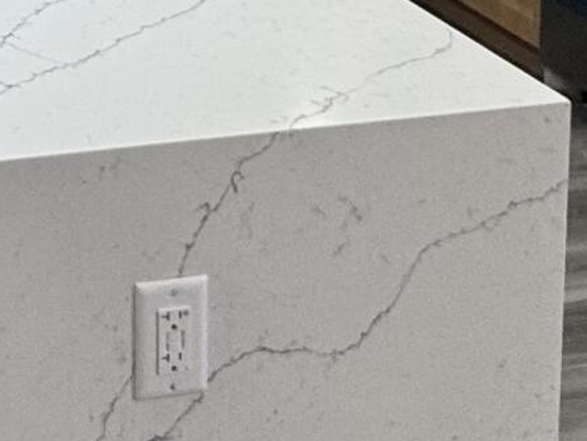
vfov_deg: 13.3
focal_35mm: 95
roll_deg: -2.0
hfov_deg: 19.1
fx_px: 1612
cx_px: -181
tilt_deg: -4.4
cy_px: -464
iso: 80
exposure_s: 1/99
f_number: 2.2
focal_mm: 2.22
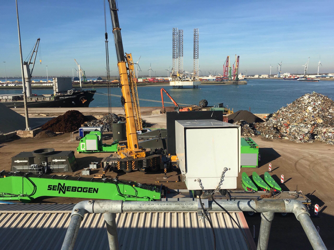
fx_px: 280
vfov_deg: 48.2
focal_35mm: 29
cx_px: 167
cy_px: 125
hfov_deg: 61.7
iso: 25
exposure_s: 1/2198
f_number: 2.2
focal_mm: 4.15
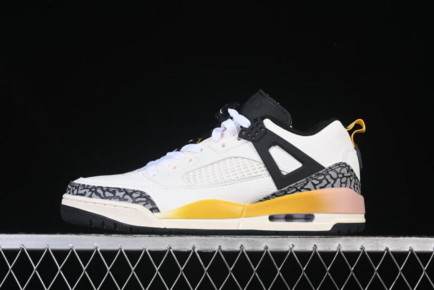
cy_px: 145
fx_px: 904
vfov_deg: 18.2
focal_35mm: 75
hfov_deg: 27.0
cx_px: 217
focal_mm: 50
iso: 160
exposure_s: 1/80
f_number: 8
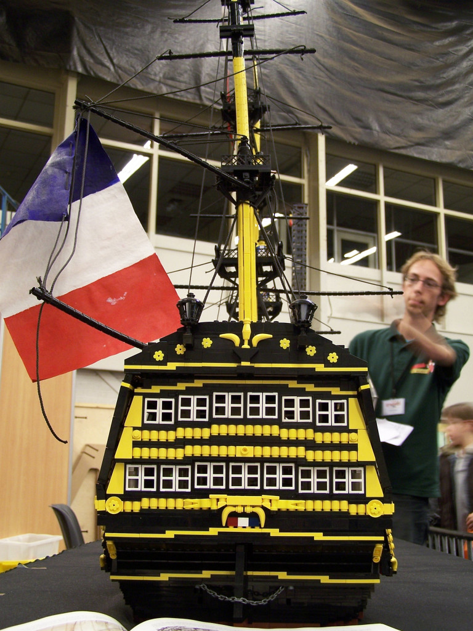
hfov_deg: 33.6
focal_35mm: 43
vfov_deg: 43.9
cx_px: 236
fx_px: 783
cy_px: 316
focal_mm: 7.1
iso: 80
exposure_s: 1/2
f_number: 2.9
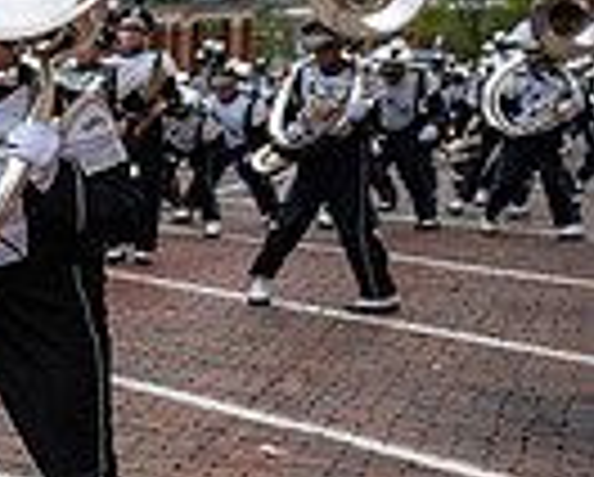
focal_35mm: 99
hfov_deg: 14.7
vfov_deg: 15.5
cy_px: 344
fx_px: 1743
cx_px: -706
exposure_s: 1/1600
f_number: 4
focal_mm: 24
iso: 500
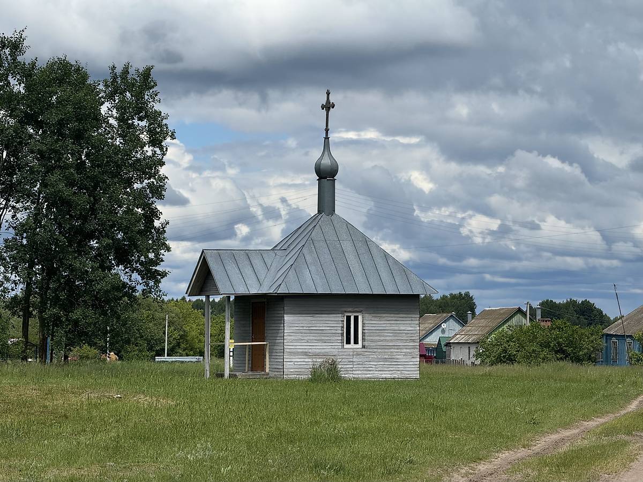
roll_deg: +0.3
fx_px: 2229
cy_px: 241
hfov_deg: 16.4
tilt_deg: +3.4
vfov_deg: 12.3
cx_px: 322
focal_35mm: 120
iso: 50
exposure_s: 1/2933
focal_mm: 15.66
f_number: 2.8
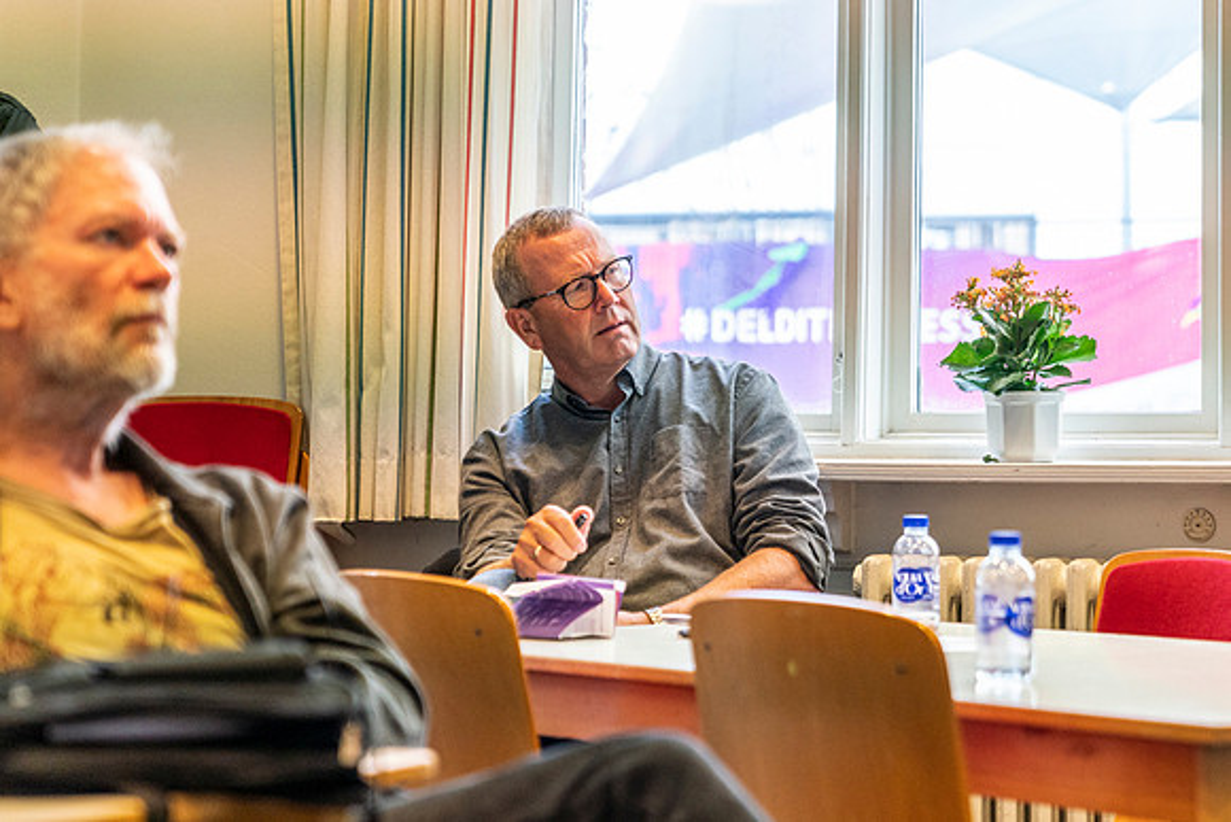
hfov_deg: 20.9
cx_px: 852
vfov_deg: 14.1
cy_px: 260
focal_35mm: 97
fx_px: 3325
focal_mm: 70
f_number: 2.8
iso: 1000
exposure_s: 1/250
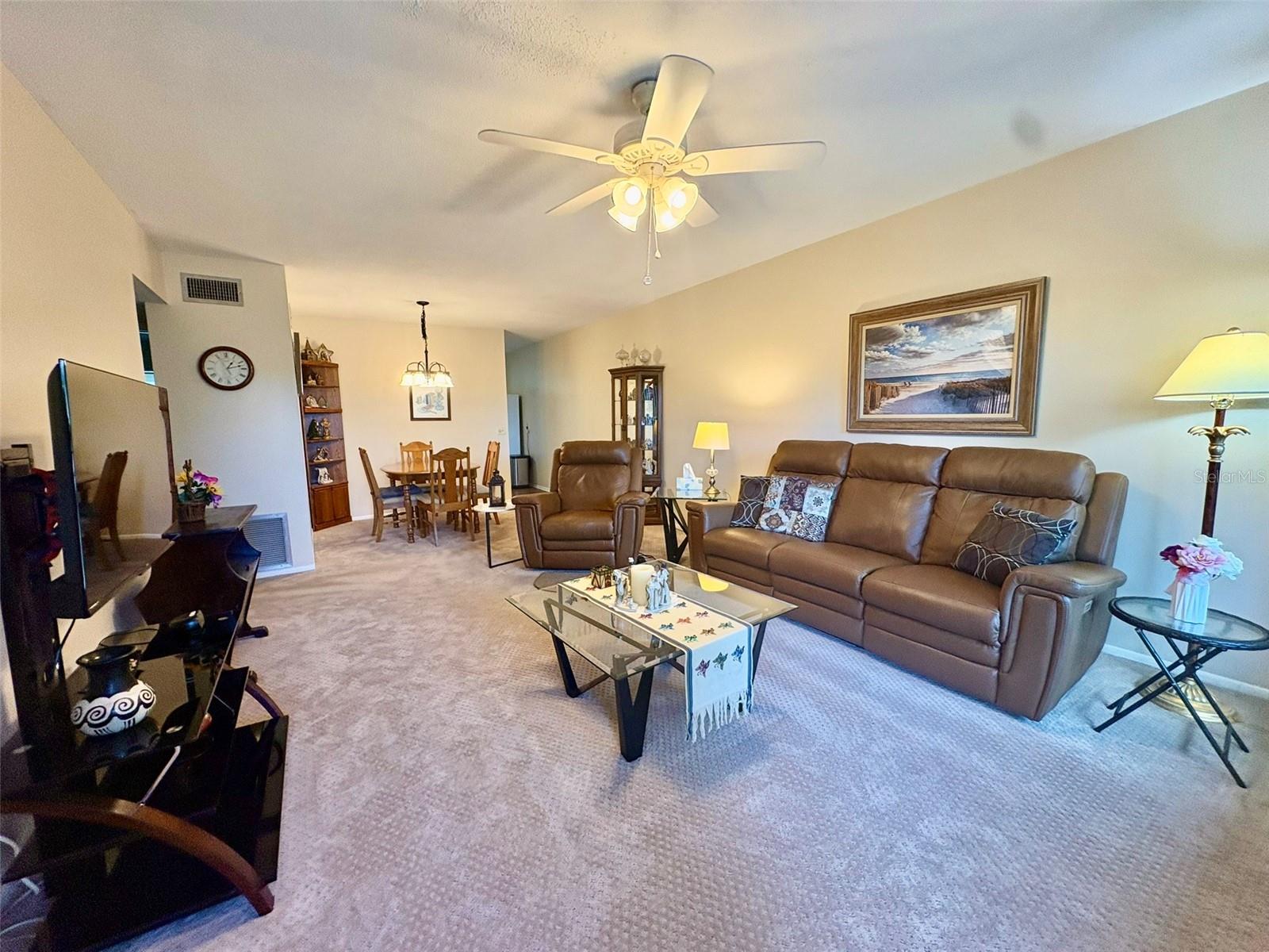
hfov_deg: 102.1
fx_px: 513
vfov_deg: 85.7
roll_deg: +1.0
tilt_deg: -6.6
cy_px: 476
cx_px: 634
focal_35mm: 14
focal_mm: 2.22
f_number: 2.2
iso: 200
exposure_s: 1/60
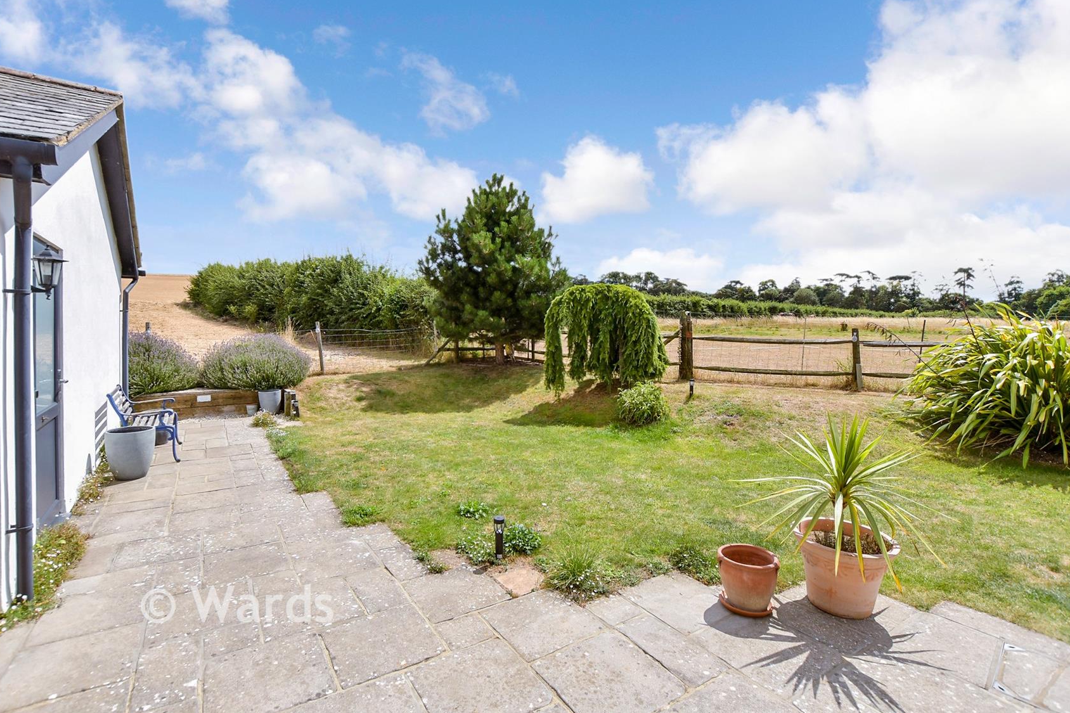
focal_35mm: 16
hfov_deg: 96.7
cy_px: 344
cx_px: 511
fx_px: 475
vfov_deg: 73.7
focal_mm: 10
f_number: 6.3
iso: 160
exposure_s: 1/640
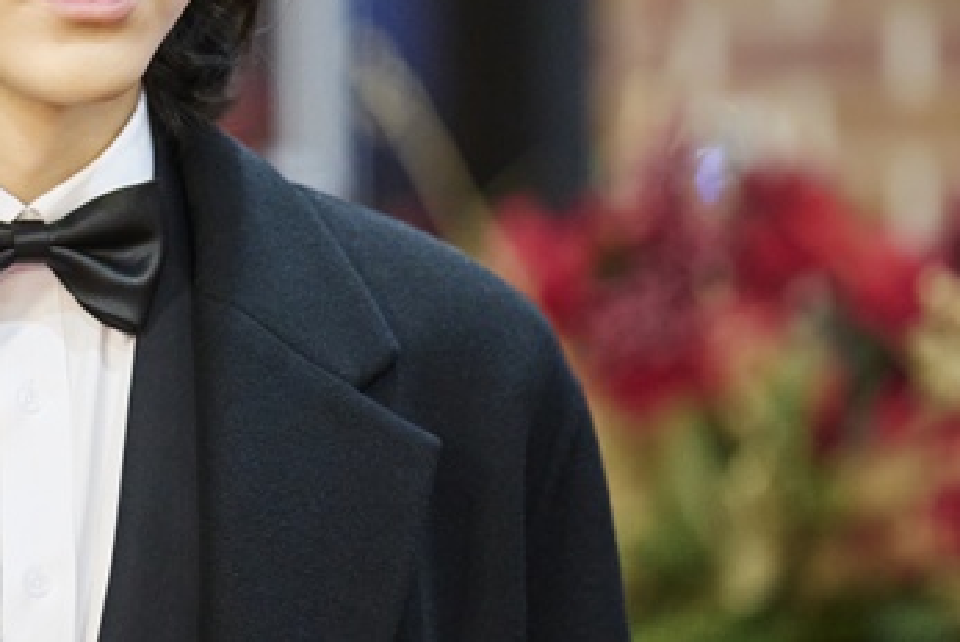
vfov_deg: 2.7
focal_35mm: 518
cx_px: 89
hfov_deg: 4.0
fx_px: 13825
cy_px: 147
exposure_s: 1/250
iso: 4000
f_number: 2.8
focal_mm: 200
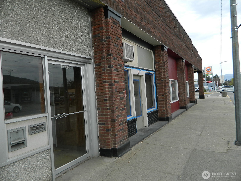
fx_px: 174
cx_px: 120
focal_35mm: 25
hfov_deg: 69.4
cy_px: 90
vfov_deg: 54.9
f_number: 3.1
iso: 80
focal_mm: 4.5
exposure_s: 1/400
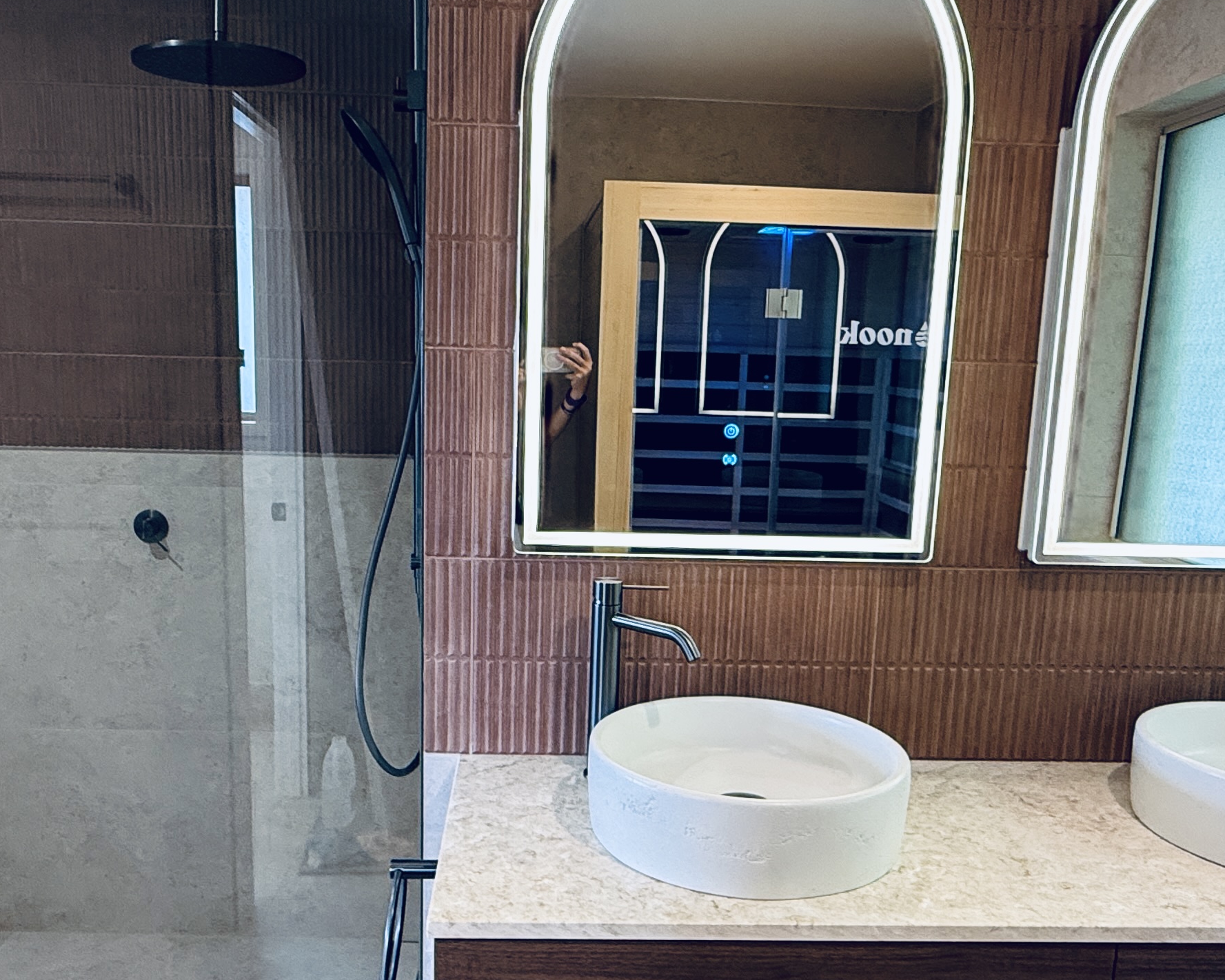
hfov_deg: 57.1
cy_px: 569
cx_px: 581
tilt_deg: -10.4
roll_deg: -1.9
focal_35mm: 31
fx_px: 1124
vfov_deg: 46.9
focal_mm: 2.22
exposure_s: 1/100
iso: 250
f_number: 2.2
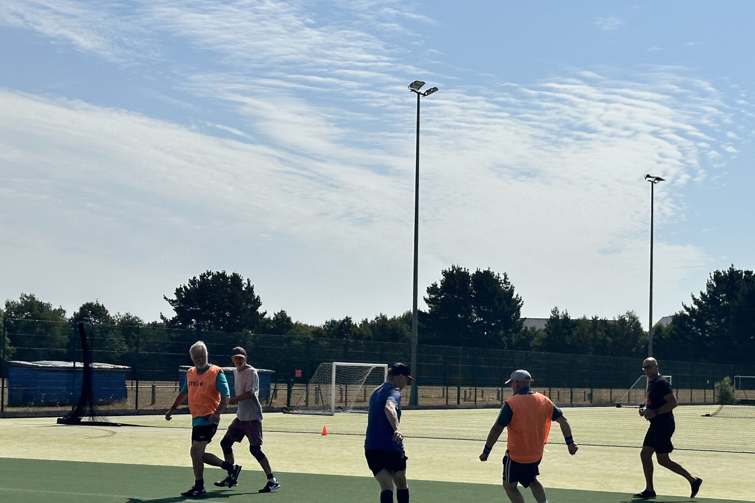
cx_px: 488
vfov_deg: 19.4
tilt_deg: +1.8
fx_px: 1468
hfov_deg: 28.7
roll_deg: -0.5
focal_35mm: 70
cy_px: 322
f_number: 1.78
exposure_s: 1/13699
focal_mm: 6.86
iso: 64
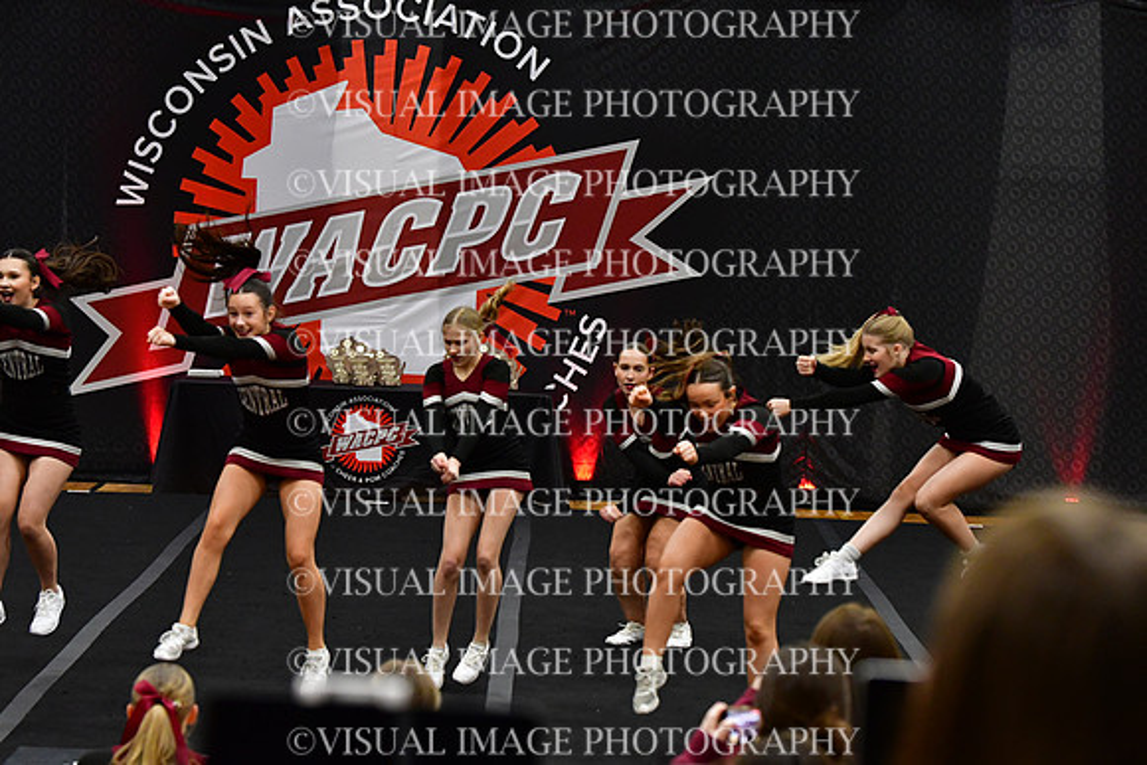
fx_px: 3920
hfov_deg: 16.6
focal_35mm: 123
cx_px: 574
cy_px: 382
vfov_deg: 11.2
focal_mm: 82
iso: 4000
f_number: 4
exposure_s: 1/500
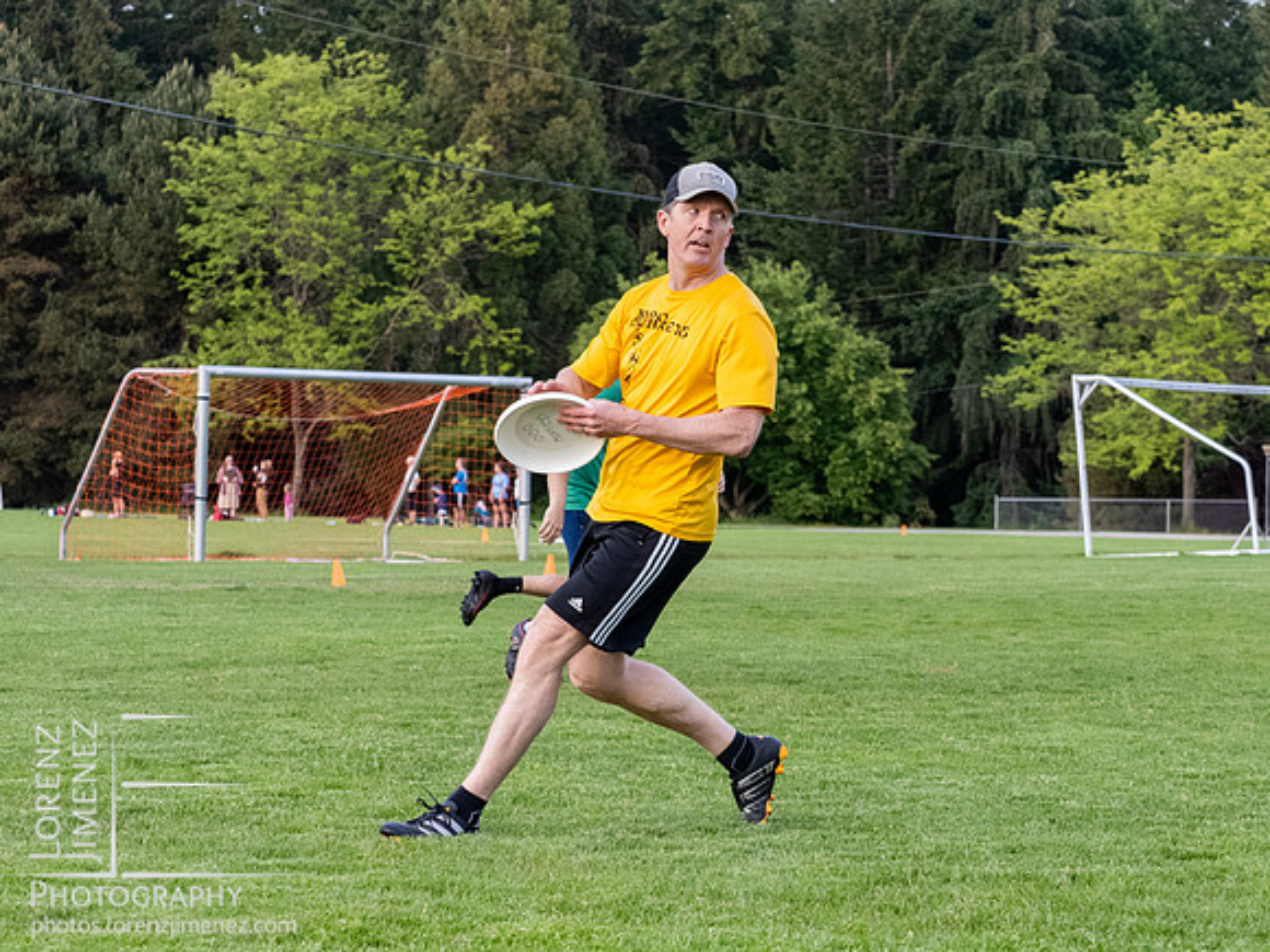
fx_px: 4946
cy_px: 479
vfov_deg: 11.0
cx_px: 670
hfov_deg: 14.6
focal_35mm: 135
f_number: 5.6
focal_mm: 60
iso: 2500
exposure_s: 1/1000
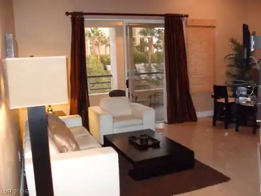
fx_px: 264
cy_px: 98
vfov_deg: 40.7
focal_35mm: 35
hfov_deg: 52.6
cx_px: 130
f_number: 3
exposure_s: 1/45
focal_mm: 6.3
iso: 400
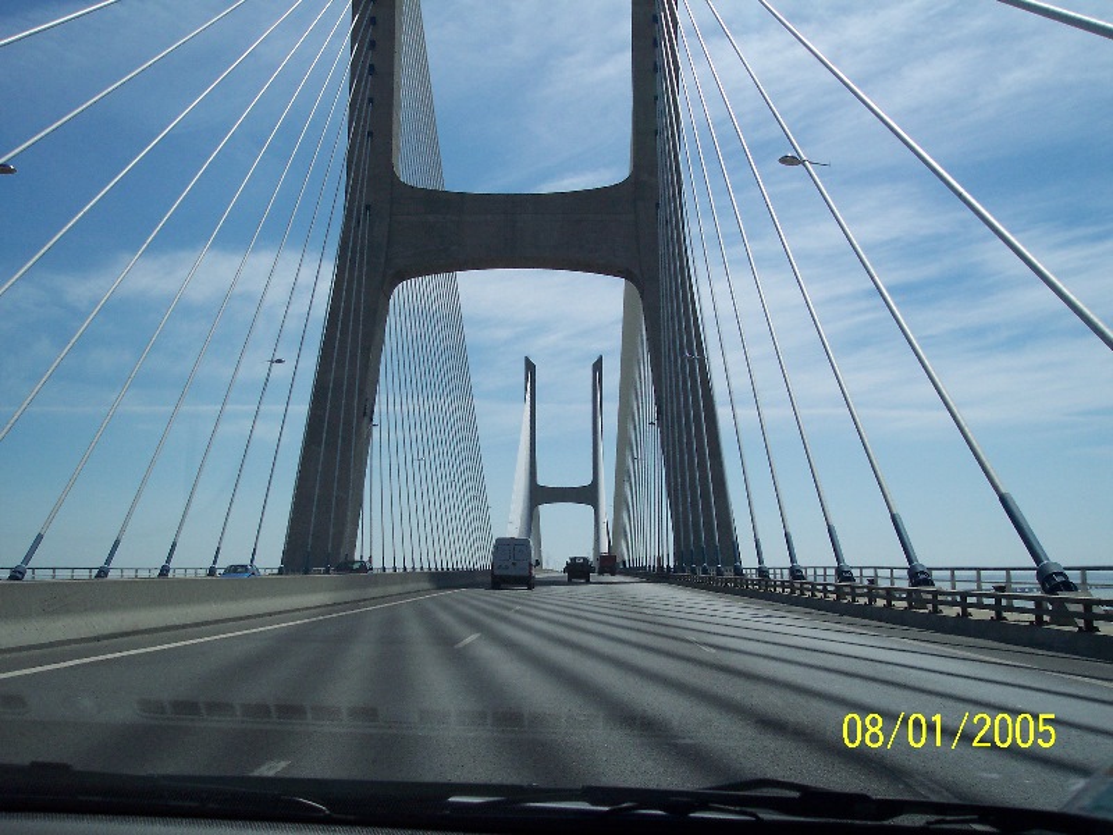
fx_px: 1222
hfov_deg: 49.0
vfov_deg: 37.7
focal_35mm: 38
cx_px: 556
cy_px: 418
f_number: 4.8
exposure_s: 1/1000
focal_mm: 8
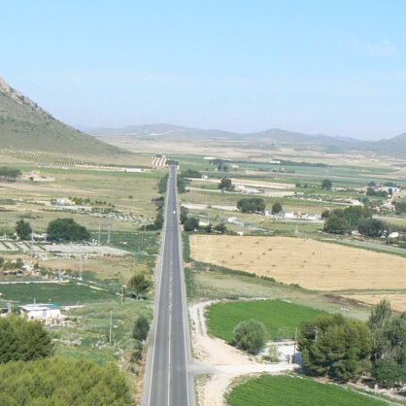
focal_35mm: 73
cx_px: 210
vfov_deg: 23.3
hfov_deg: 23.7
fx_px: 969
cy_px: 323
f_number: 5.6
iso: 80
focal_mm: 6
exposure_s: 1/500
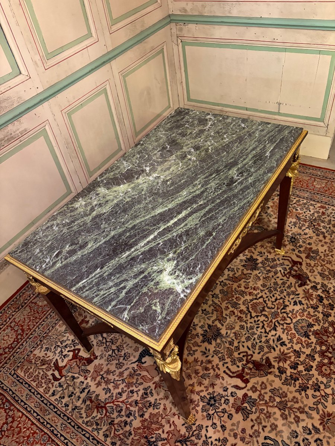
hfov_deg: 53.1
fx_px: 335
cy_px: 223
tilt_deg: -42.8
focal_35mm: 26
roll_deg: +11.6
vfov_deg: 67.3
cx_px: 168
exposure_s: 1/25
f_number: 1.6
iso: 500
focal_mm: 5.96
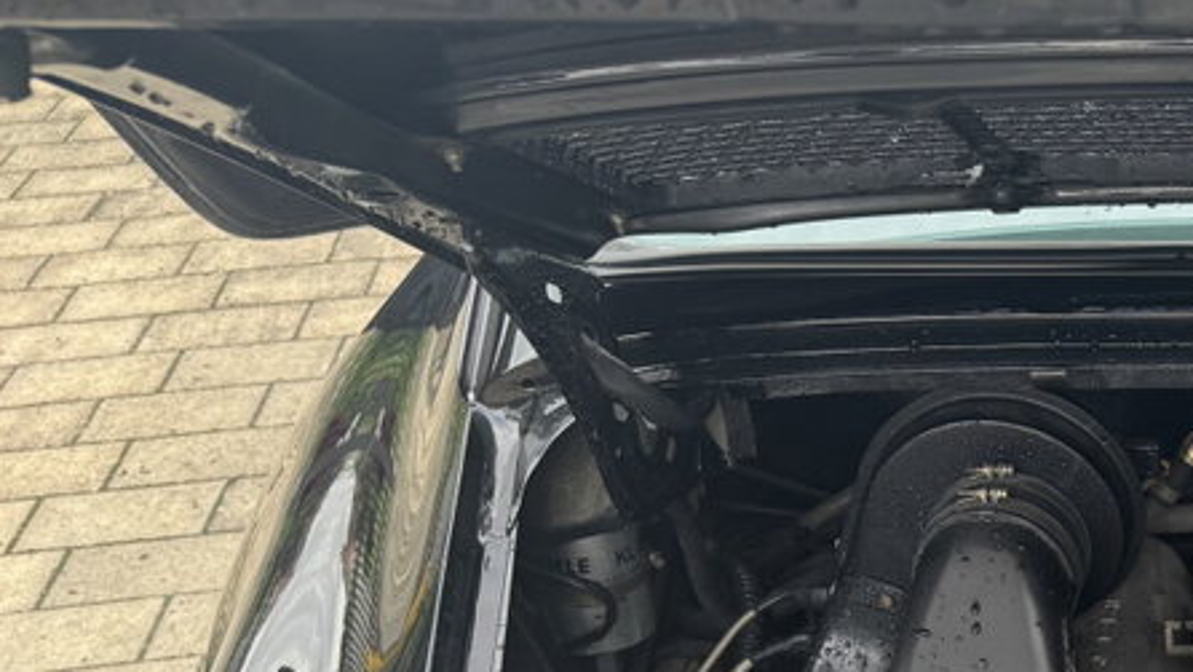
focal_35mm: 60
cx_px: 1362
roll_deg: +0.5
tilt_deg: -34.5
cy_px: 766
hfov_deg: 30.6
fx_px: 1898
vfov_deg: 19.1
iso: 64
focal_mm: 6.76
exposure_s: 1/200
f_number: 1.78
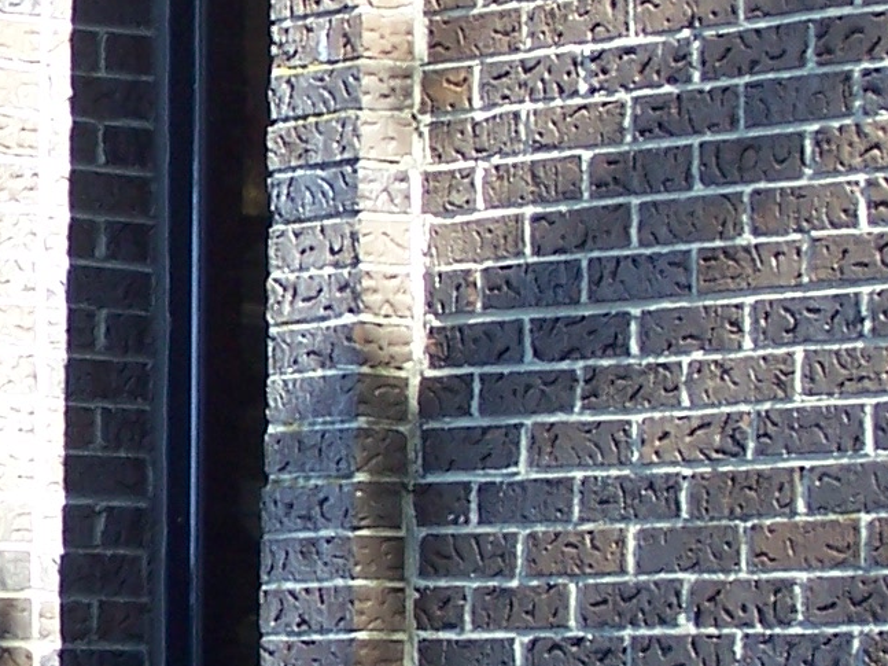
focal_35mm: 255
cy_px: 497
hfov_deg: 7.7
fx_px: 6540
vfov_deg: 5.8
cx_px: -246
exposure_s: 1/125
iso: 80
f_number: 3.2
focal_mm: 10.7
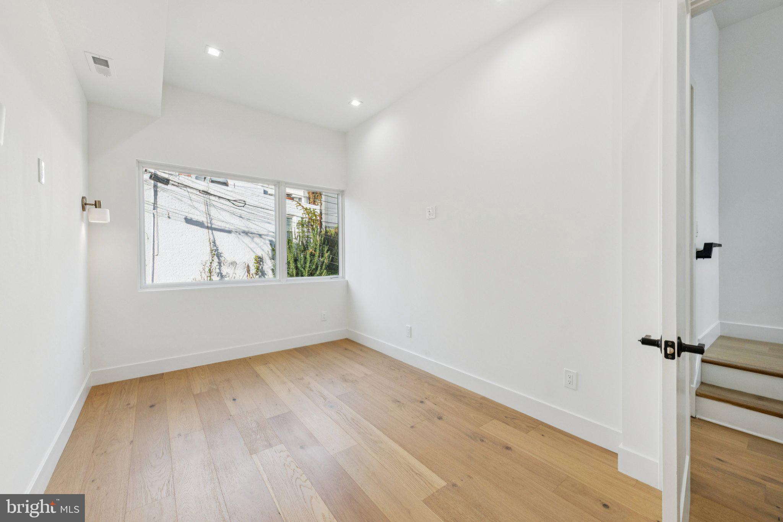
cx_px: 392
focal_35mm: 14
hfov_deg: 104.3
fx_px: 304
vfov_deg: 81.2
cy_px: 261
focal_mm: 14
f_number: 10
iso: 320
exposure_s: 1/100
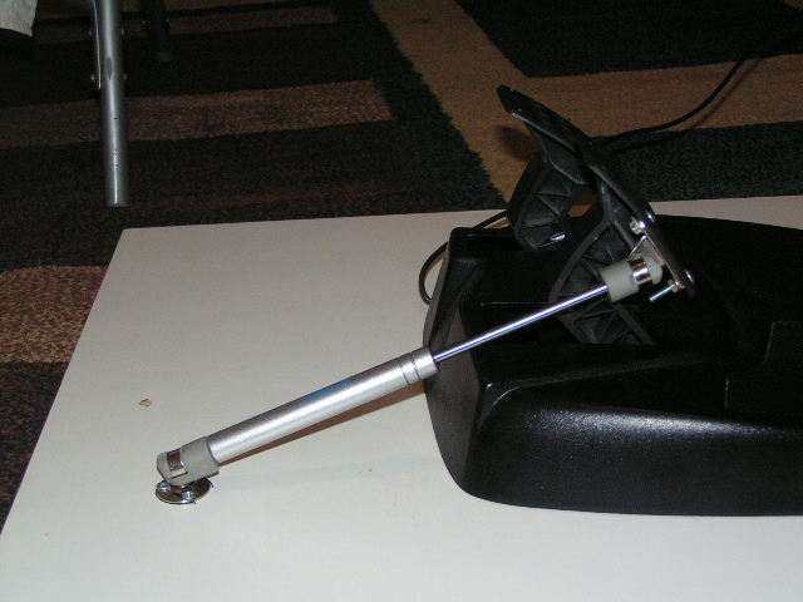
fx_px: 1369
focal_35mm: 59
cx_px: 402
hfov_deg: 32.7
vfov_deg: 24.8
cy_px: 301
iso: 200
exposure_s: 1/60
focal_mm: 9.9
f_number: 3.2
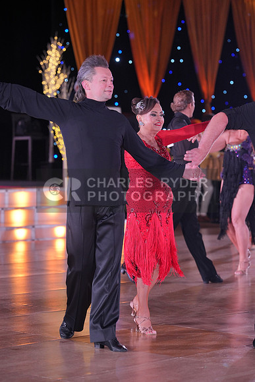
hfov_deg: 11.7
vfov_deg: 17.5
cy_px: 191
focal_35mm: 117
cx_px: 128
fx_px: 1242
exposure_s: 1/400
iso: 1250
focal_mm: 117
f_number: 3.5
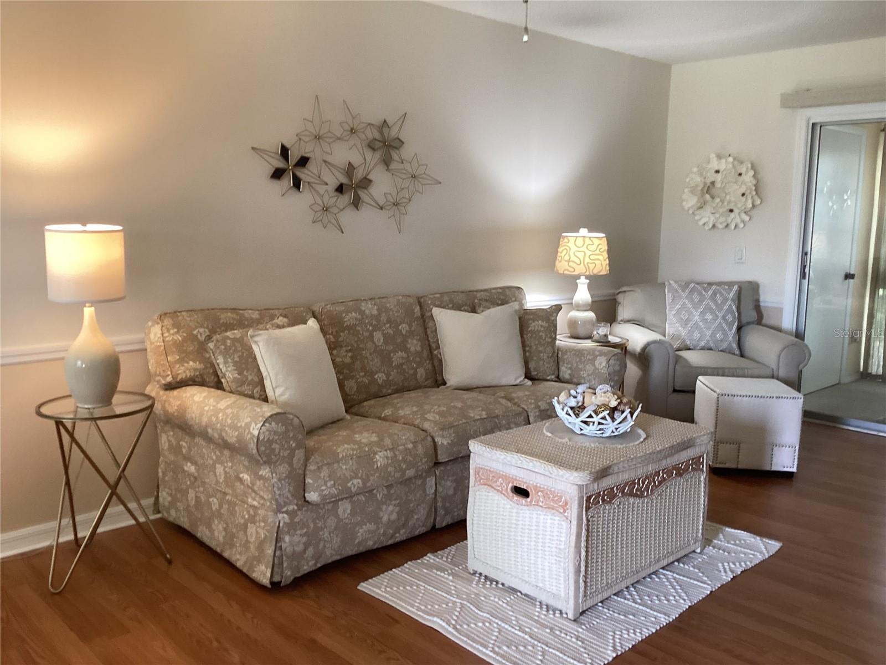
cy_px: 332
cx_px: 443
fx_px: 793
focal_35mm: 31
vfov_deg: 45.4
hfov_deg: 58.4
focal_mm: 3.3
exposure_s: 1/50
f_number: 2.4
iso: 160
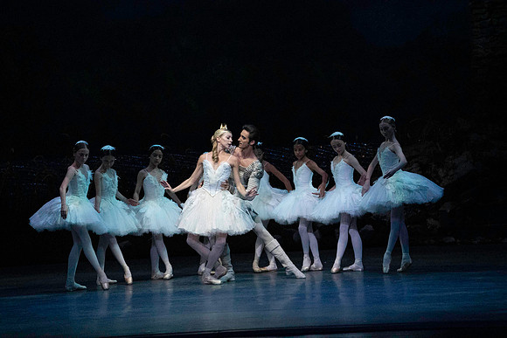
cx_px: 254
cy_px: 169
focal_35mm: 186
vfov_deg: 7.4
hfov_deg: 11.1
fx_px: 2620
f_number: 5
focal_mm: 186
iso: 25600
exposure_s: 1/400
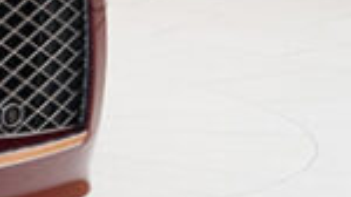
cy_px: -168
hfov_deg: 7.4
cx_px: -543
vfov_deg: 4.5
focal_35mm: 268
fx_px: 2492
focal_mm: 50
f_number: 8
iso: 1100
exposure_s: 1/125
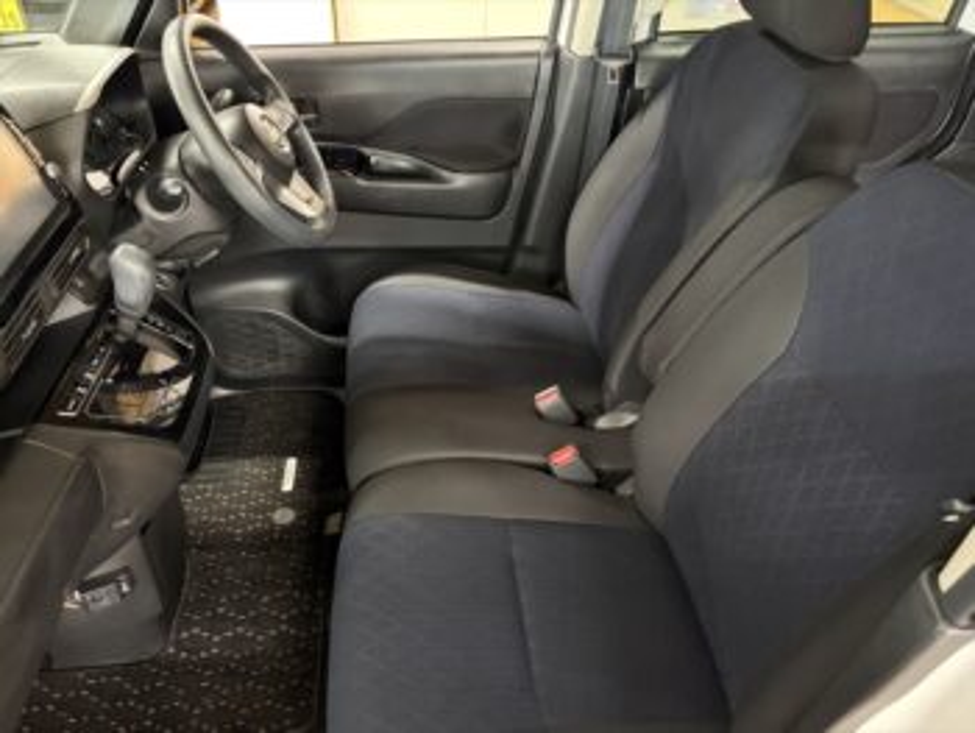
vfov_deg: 53.1
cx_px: 488
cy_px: 366
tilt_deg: -36.2
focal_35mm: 26
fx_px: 733
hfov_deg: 67.3
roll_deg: -2.5
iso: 800
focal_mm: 5.96
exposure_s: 1/25
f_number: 1.6
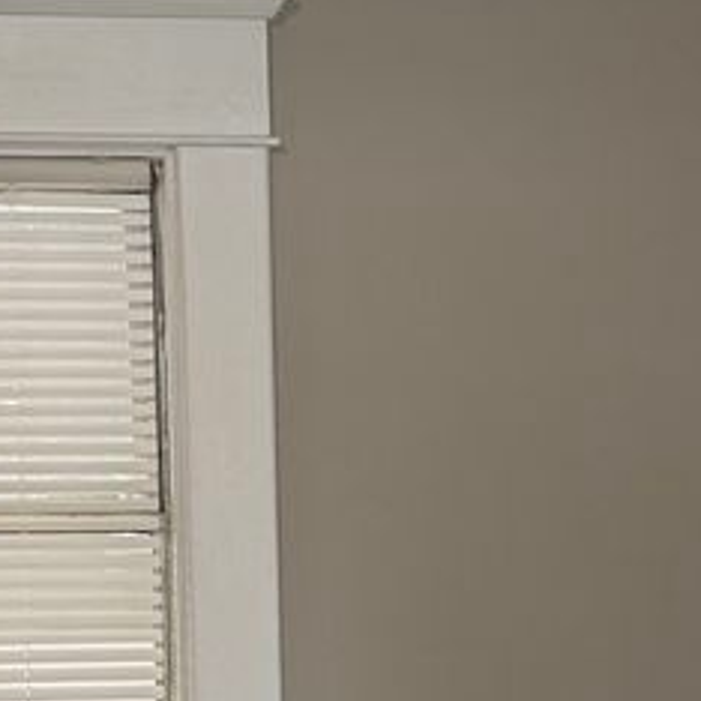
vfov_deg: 12.7
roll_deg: +0.9
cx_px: 592
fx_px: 3116
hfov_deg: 12.8
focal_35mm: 136
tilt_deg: -3.3
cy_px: 728
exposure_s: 1/60
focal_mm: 6.76
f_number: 1.78
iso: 160
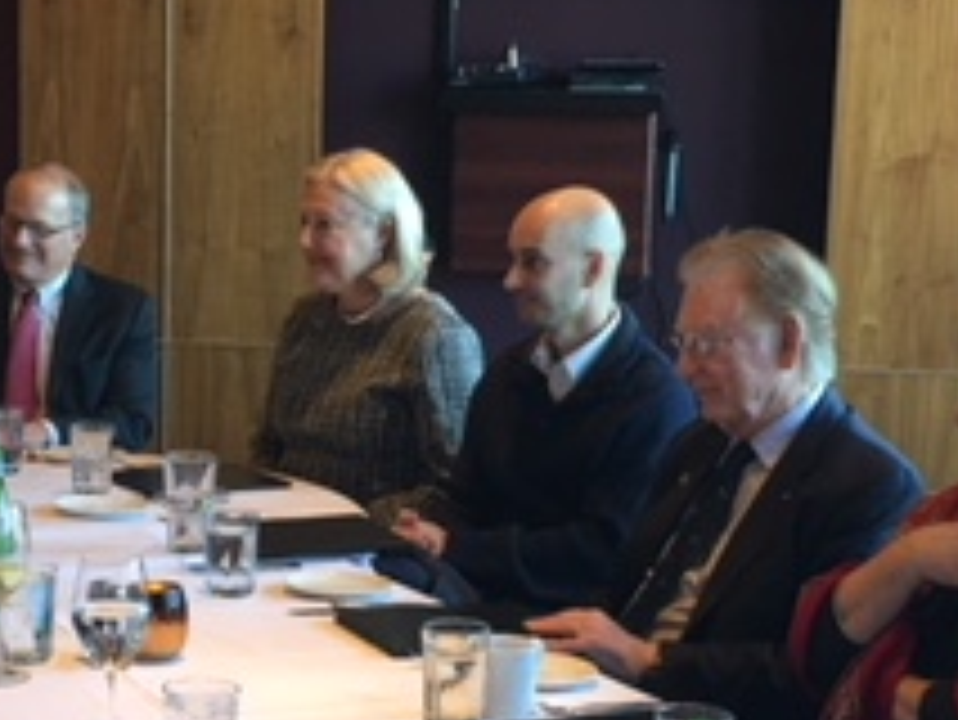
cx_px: 360
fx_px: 2409
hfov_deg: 22.4
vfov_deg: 16.9
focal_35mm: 87
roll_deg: -1.0
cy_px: 513
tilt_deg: -9.4
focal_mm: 4.15
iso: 40
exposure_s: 1/15
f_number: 2.2
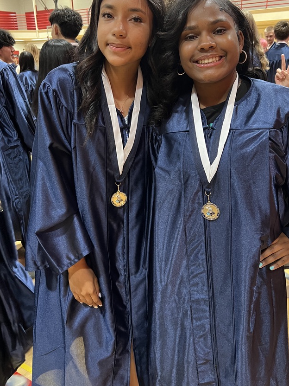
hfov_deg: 44.0
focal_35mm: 32
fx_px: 356
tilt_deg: -17.3
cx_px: 166
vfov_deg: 56.8
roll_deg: +2.0
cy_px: 179
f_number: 1.5
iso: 500
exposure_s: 1/40
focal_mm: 5.7
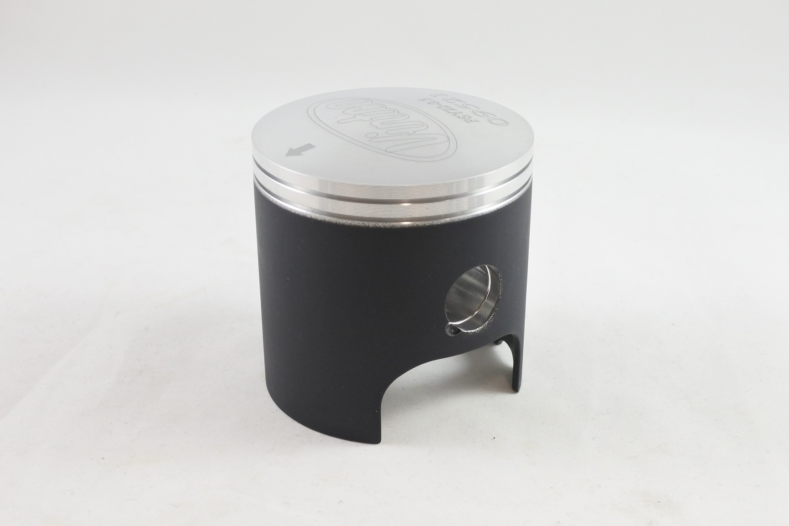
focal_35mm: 38
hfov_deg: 50.7
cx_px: 394
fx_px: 833
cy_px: 263
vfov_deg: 35.1
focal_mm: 14.3
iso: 500
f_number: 4
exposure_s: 1/125
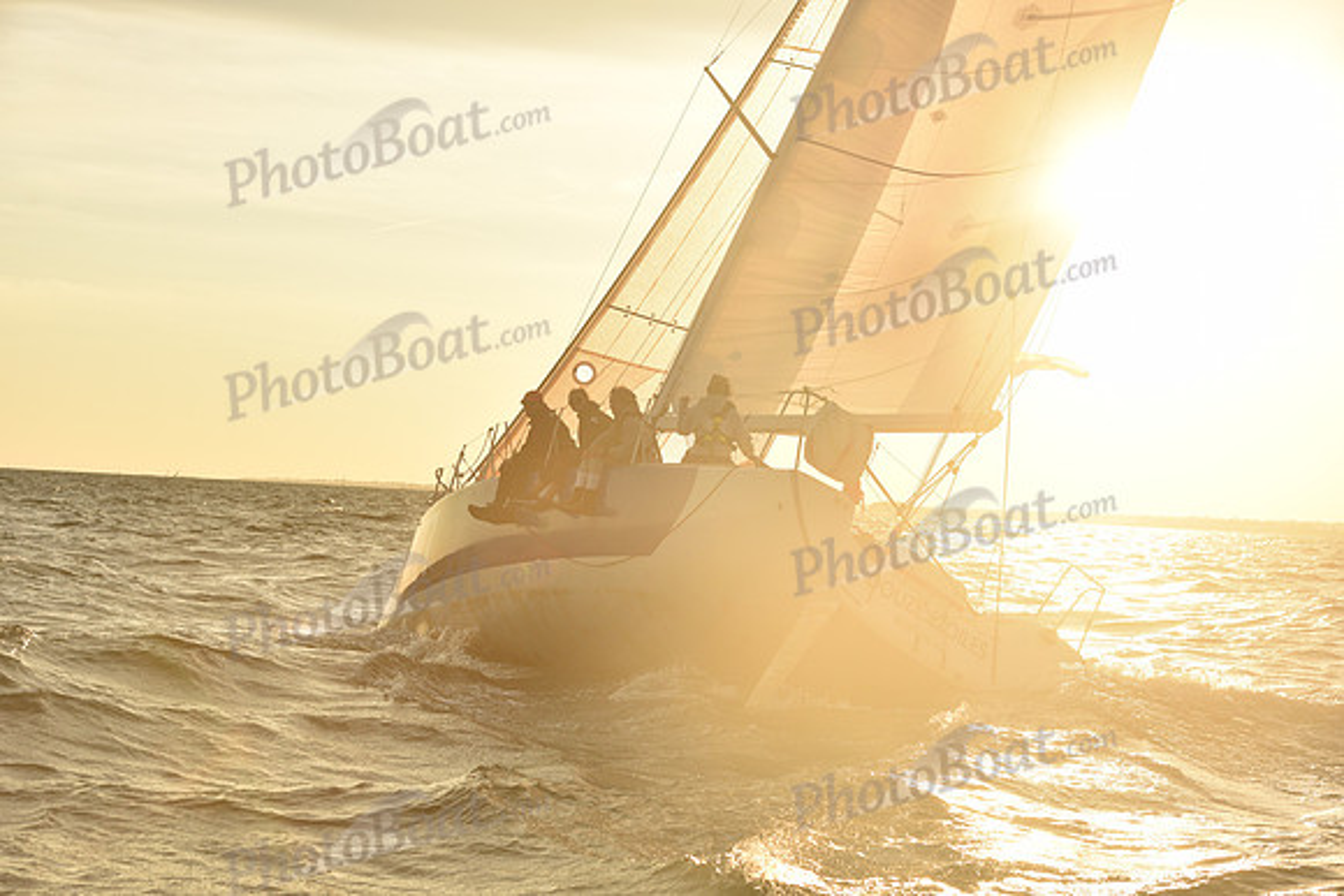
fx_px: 2614
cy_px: 448
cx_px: 672
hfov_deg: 28.8
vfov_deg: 19.5
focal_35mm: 70
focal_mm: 70
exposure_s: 1/640
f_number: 7.1
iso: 250
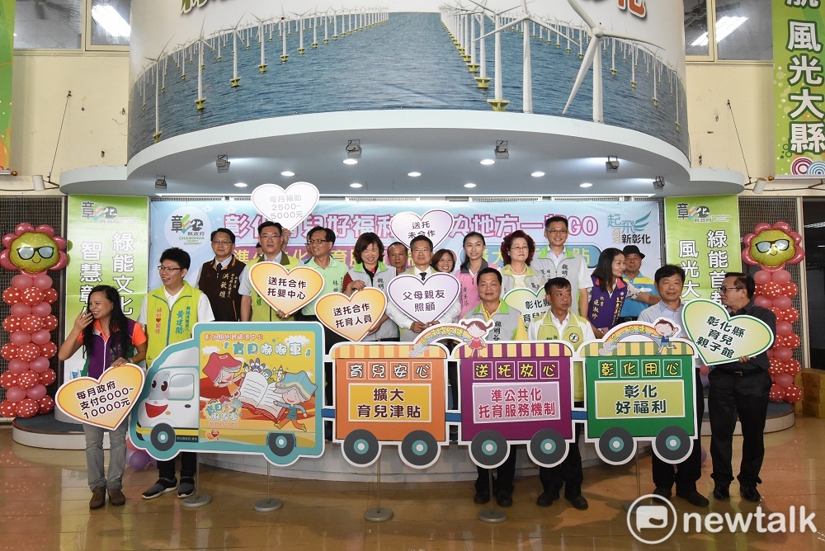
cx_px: 412
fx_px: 757
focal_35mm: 33
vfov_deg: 40.0
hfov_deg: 57.2
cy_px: 276
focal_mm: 22
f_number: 10
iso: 3200
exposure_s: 1/80
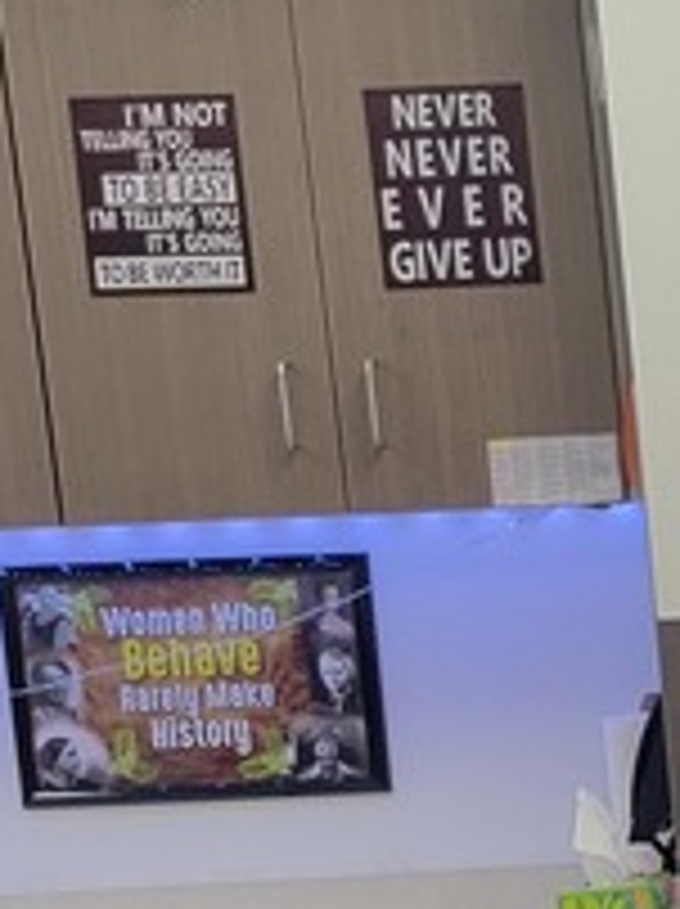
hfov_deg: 9.8
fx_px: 3465
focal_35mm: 132
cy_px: 918
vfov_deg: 14.7
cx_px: 1644
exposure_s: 1/60
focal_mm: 5.4
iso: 160
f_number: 1.8
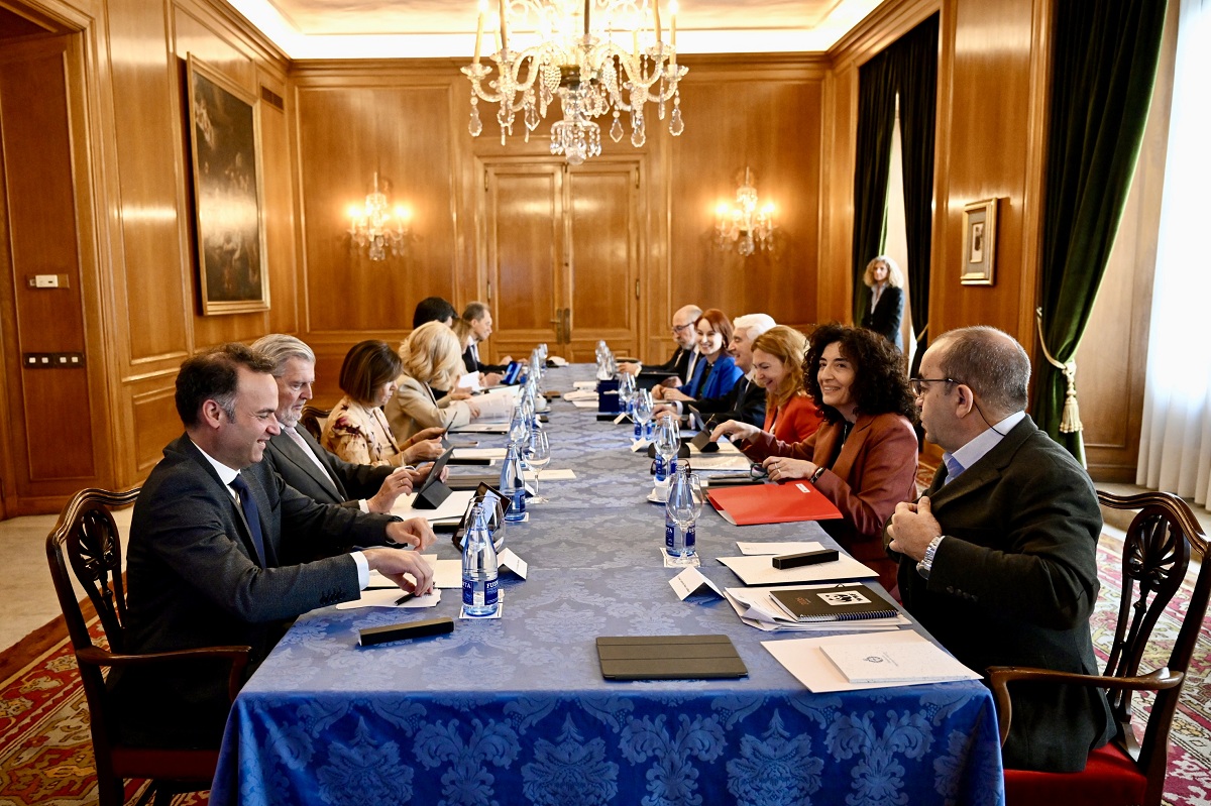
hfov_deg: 70.5
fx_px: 857
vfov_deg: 50.4
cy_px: 403
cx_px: 606
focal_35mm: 26
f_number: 3.2
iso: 4000
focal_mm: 25.5
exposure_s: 1/250
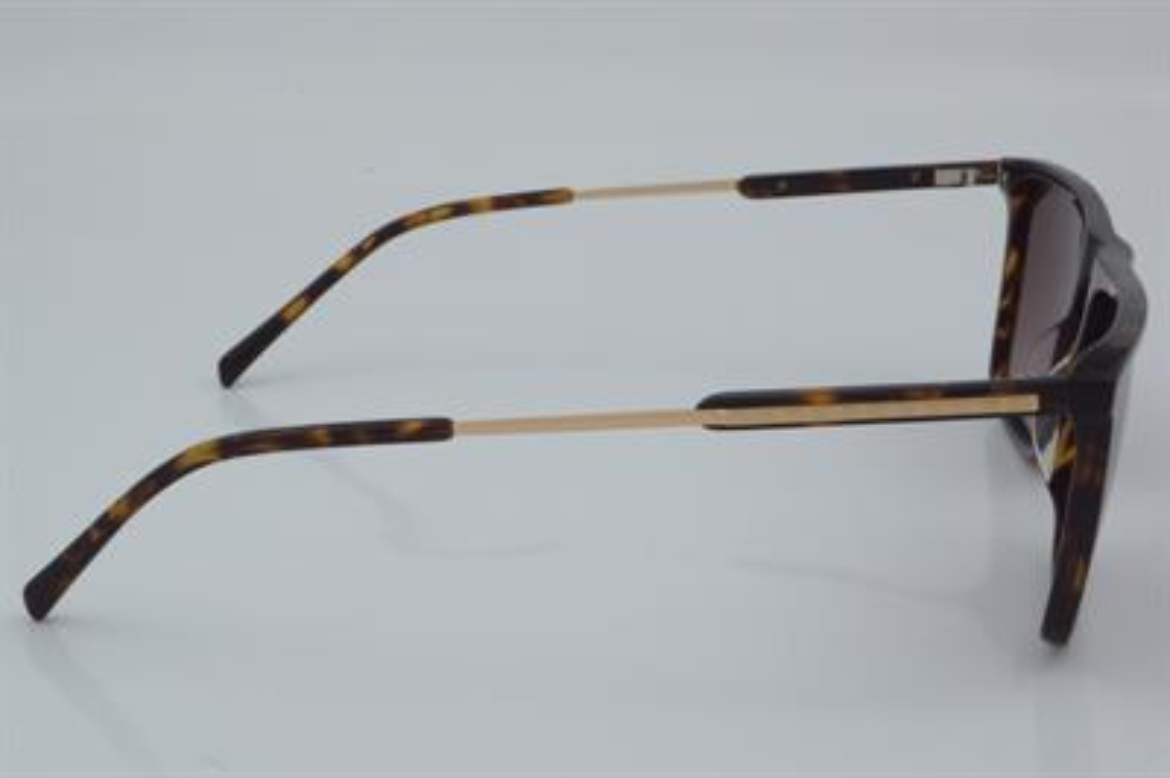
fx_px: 2435
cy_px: 389
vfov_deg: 18.2
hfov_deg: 27.0
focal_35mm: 75
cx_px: 585
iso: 100
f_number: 32
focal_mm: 50
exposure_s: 1/4
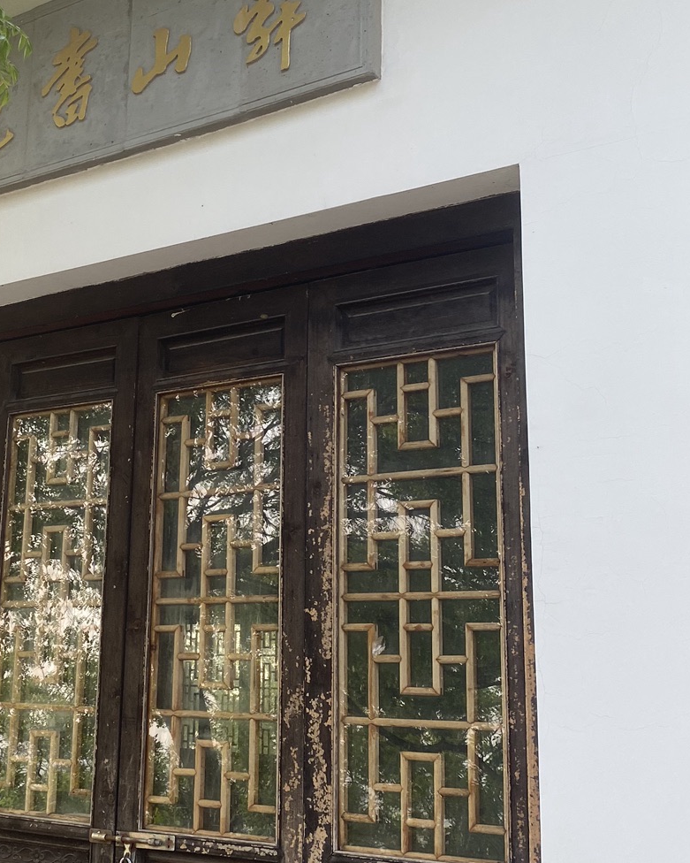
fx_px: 1327
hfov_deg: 28.2
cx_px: 91
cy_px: 375
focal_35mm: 52
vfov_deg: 35.9
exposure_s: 1/235
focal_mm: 4.25
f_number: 1.8
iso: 32
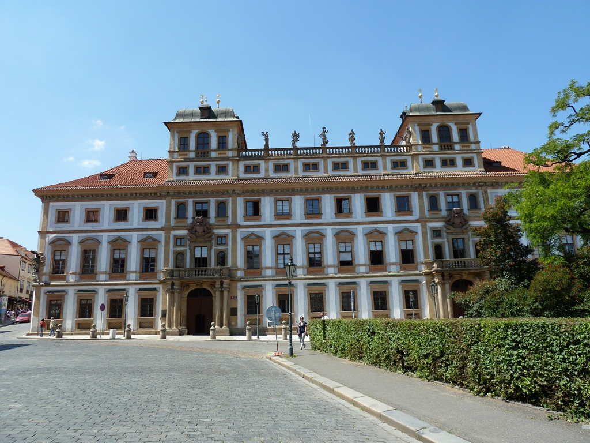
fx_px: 426
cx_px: 295
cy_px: 222
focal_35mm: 25
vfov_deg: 54.9
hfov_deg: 69.4
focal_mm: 4.1
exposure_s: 1/400
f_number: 4
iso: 80
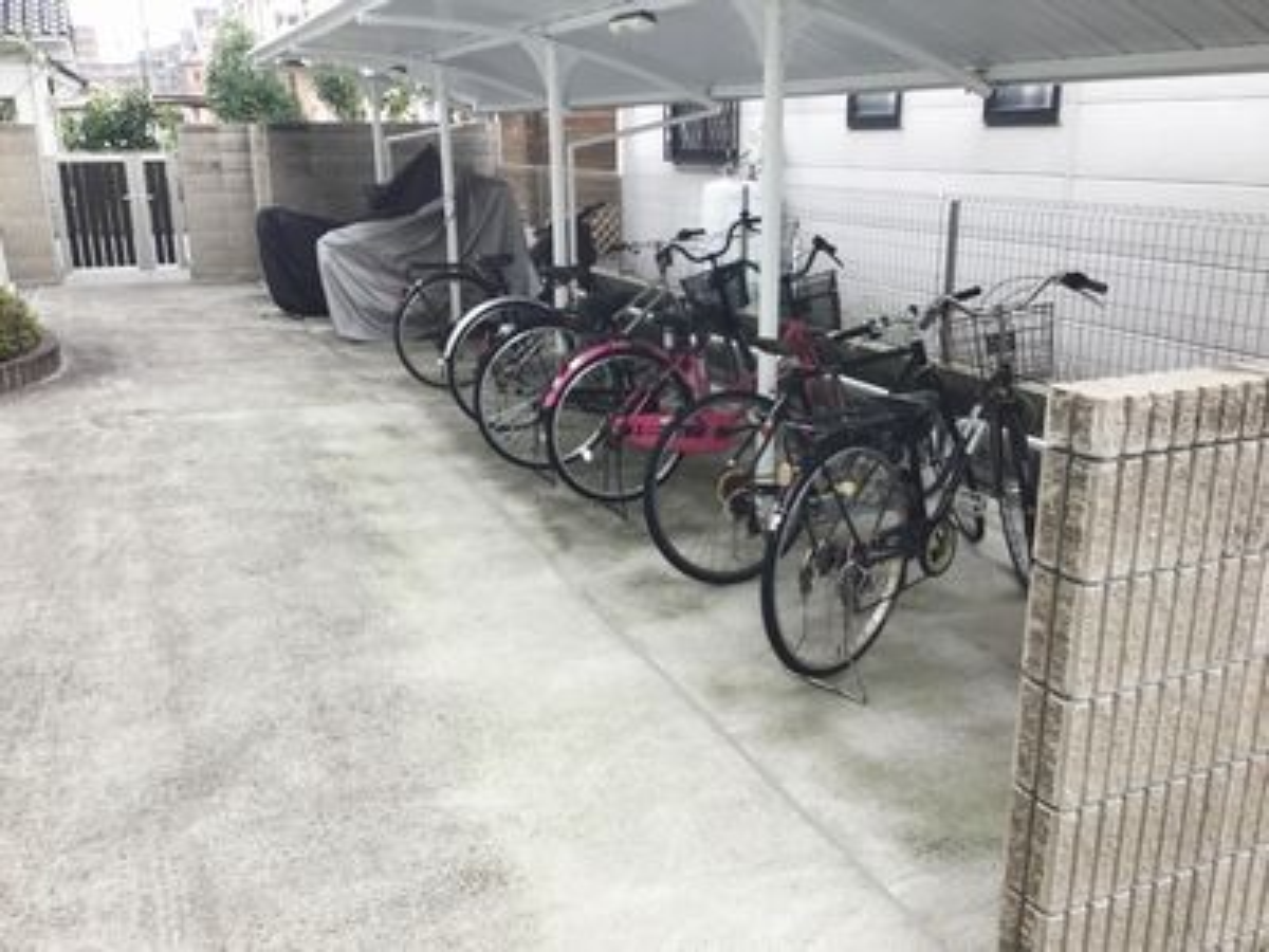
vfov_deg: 45.4
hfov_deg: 58.4
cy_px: 476
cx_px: 634
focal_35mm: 31
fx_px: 1136
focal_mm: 3.3
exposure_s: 1/132
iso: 25
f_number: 2.4
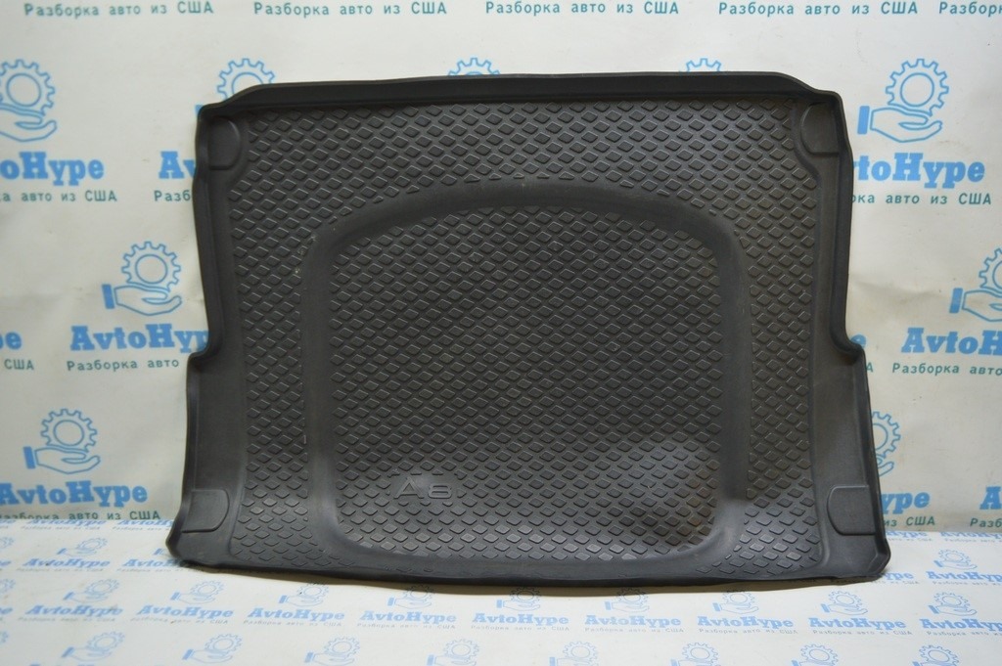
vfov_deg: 47.9
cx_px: 501
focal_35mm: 27
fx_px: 751
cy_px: 333
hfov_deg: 67.4
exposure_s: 1/50
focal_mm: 18
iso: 400
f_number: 3.5
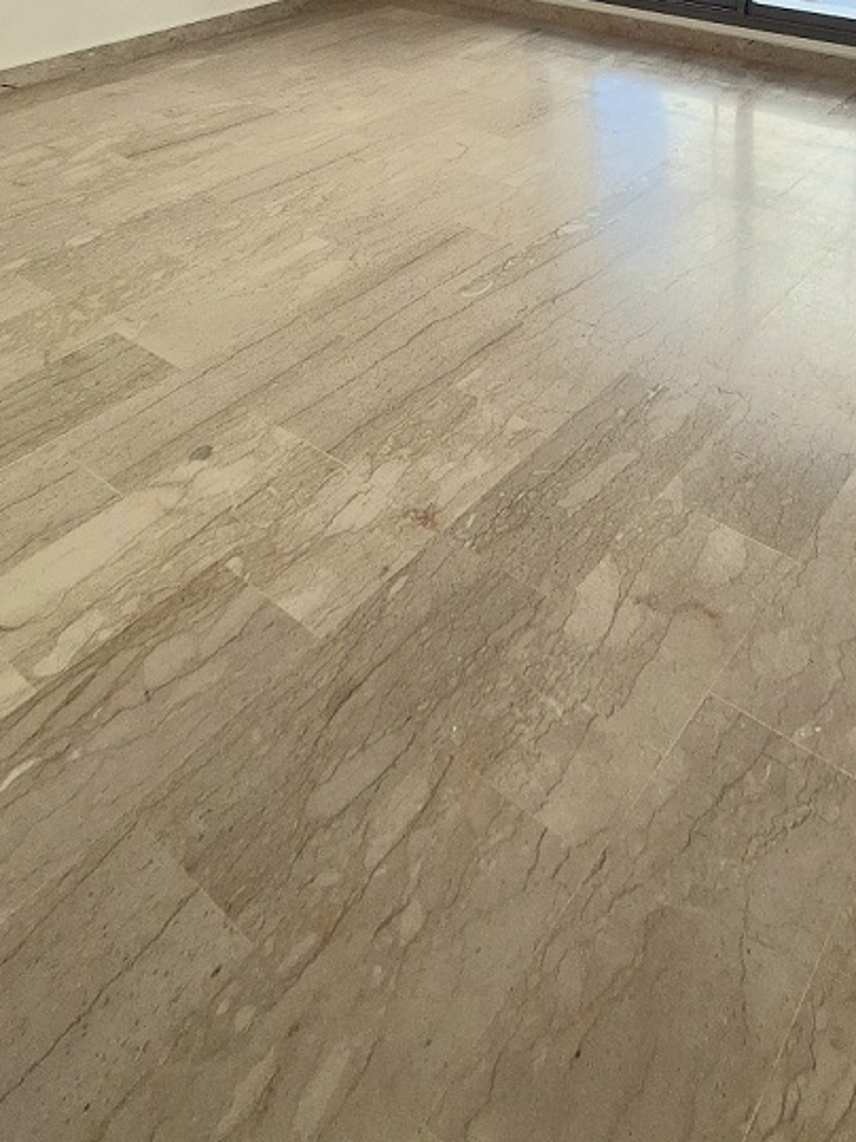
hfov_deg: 49.0
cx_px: 659
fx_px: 891
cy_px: 68
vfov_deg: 54.7
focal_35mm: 27
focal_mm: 1.74
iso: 40
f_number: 2.2
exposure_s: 1/625
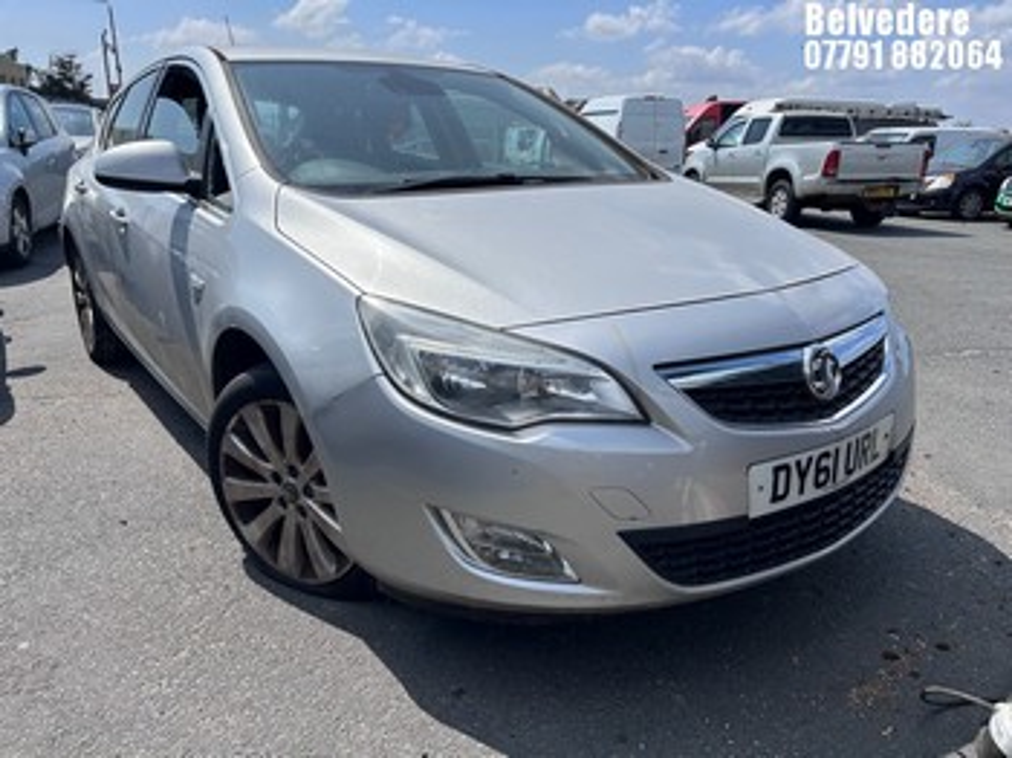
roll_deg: +0.7
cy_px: 379
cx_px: 506
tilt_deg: -16.9
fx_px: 760
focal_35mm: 26
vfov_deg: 53.0
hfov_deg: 67.3
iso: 50
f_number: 1.5
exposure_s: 1/6993
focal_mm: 5.7
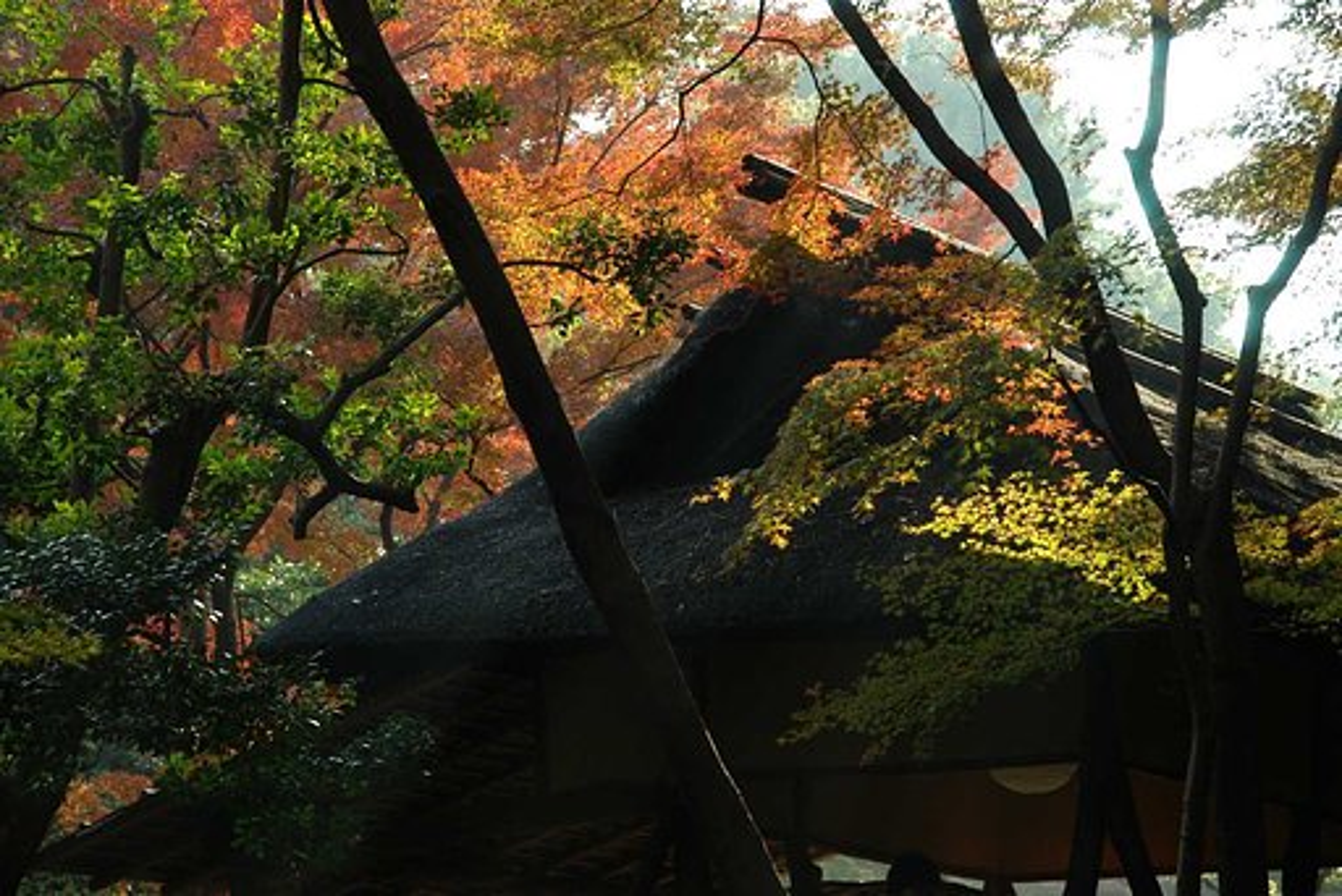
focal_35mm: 117
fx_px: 4364
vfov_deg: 11.7
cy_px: 448
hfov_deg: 17.5
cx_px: 671
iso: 400
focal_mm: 78
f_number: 7.1
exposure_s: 1/160
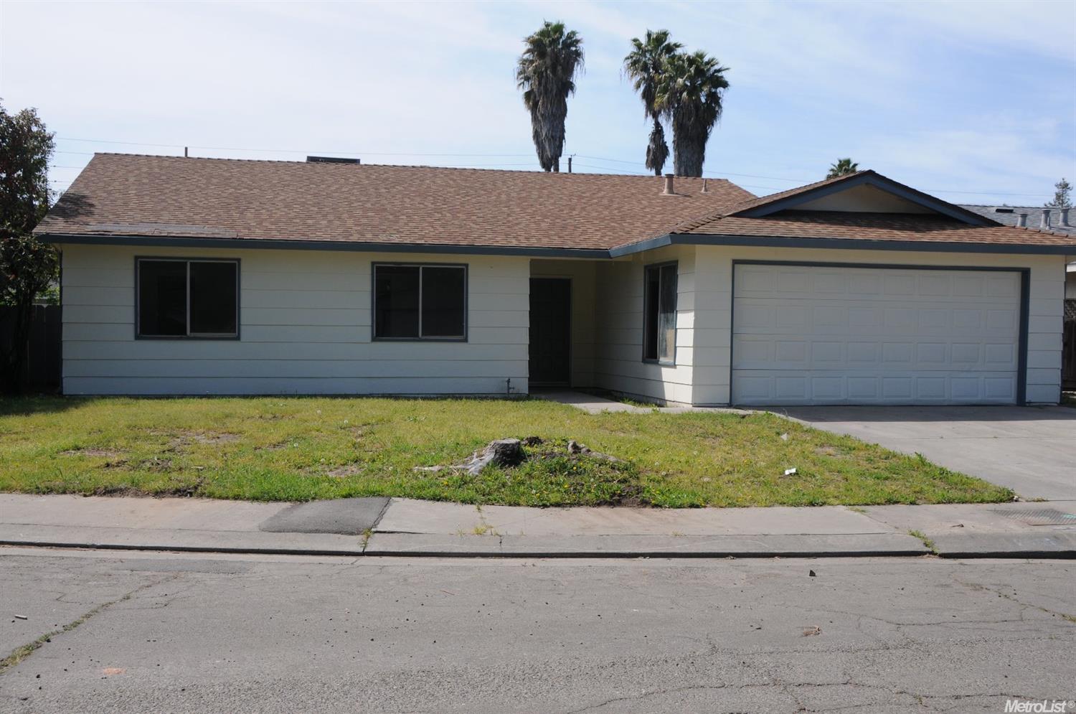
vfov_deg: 34.1
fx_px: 1164
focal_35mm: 39
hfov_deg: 49.6
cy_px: 357
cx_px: 538
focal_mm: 26
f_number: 11
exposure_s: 1/500
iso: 250
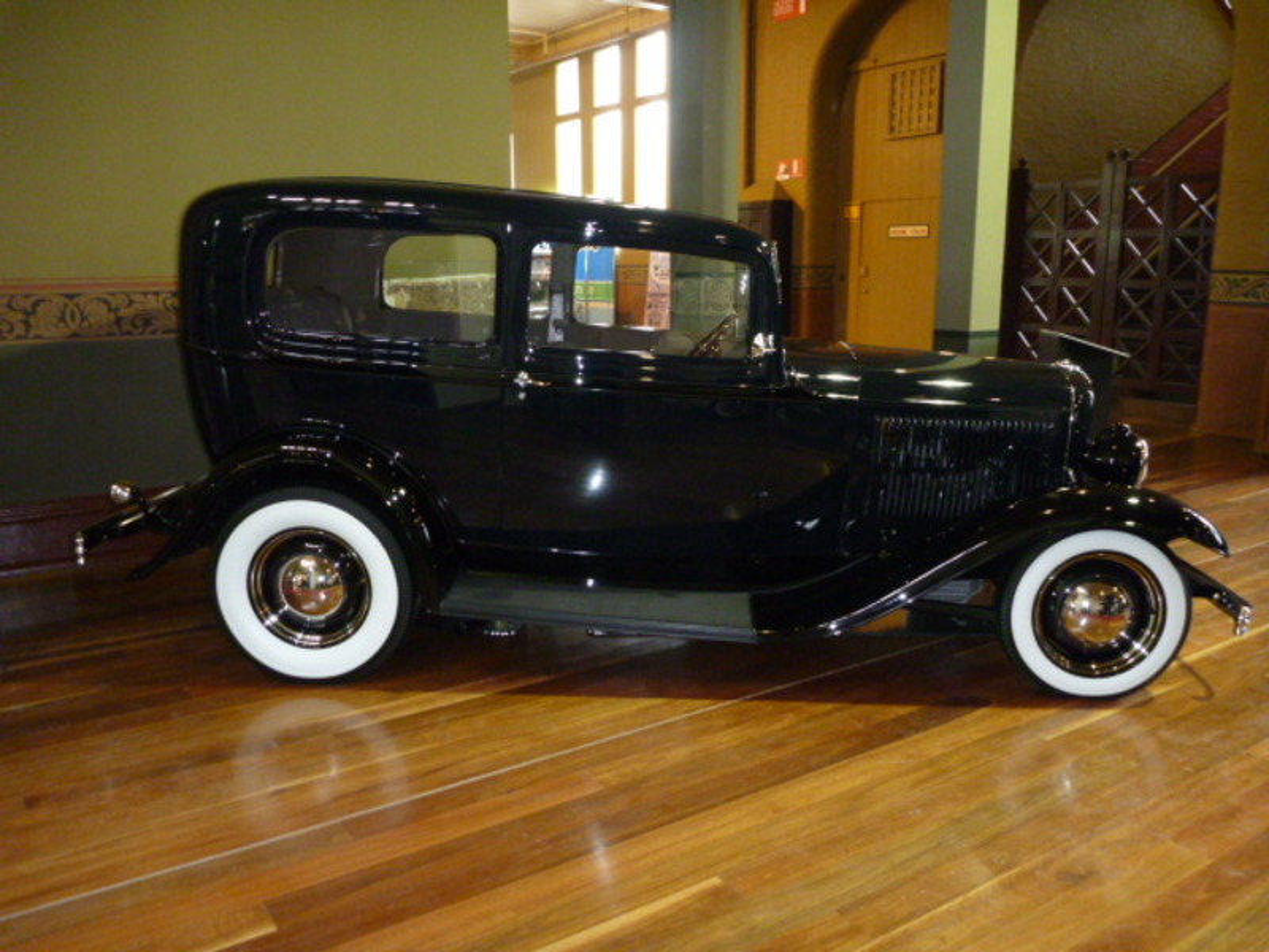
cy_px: 476
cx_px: 634
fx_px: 1026
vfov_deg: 49.7
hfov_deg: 63.4
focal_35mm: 28
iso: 500
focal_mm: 4.9
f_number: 3.3
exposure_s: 1/30
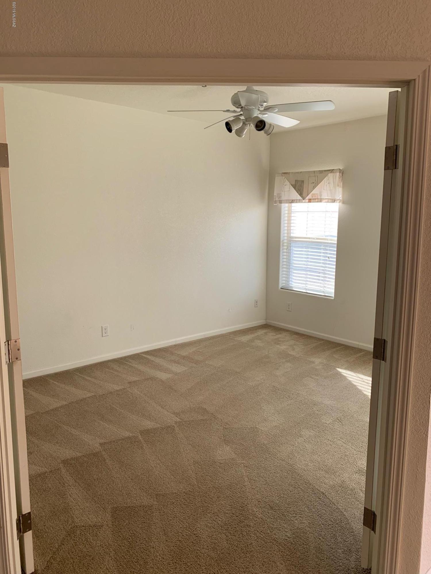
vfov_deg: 67.3
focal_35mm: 26
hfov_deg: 53.1
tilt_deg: -9.0
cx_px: 216
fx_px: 432
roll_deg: -0.8
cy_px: 287
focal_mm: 4.25
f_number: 1.8
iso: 50
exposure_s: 1/121
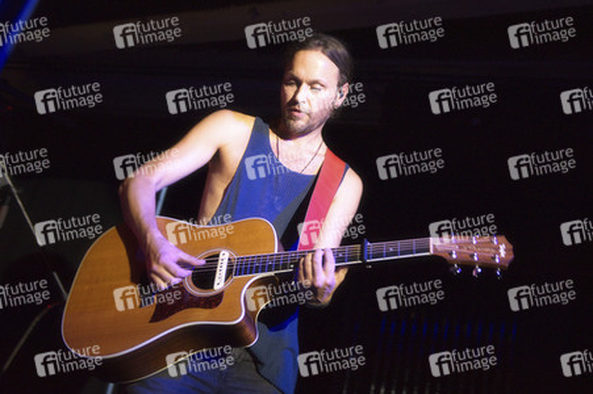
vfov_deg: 31.8
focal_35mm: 42
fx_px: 691
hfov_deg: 46.4
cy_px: 197
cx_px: 296
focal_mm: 42
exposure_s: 1/40
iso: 3200
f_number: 2.8
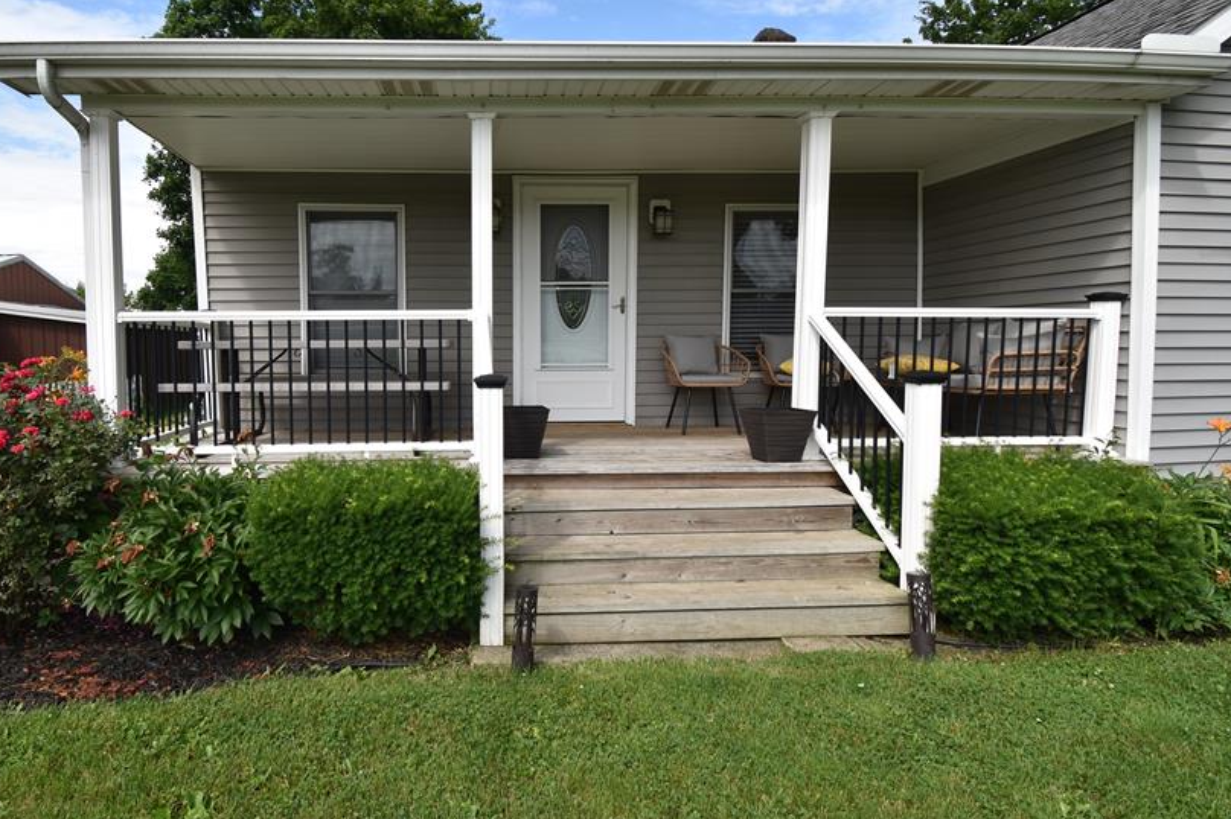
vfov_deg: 64.5
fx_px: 649
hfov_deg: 85.8
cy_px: 394
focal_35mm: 19
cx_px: 488
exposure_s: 1/250
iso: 125
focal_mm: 10
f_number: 8
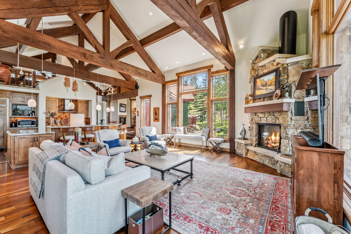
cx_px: 176
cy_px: 117
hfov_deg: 104.2
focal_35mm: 14
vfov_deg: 81.3
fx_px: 137
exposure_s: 1/40
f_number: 9
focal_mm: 14
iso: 800
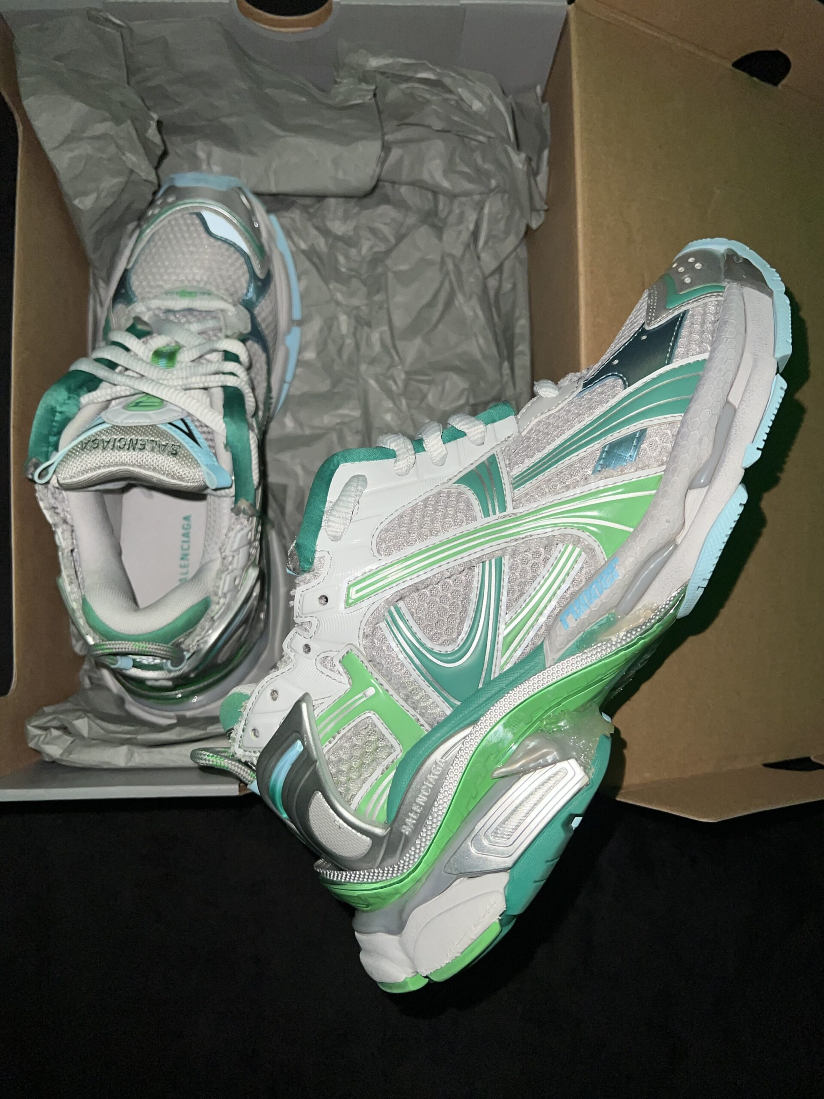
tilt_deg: -85.4
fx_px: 825
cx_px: 412
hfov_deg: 53.1
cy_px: 550
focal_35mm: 26
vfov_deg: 67.3
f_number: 1.5
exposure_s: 1/4
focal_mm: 5.7
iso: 32
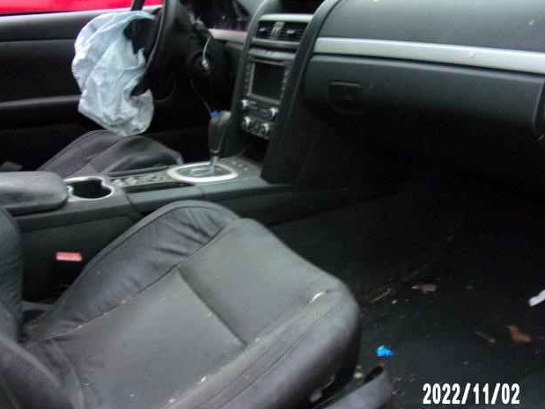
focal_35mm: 31
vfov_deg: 45.4
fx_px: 488
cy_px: 188
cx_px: 271
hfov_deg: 58.3
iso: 442
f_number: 3.3
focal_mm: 4.3
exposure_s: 1/17
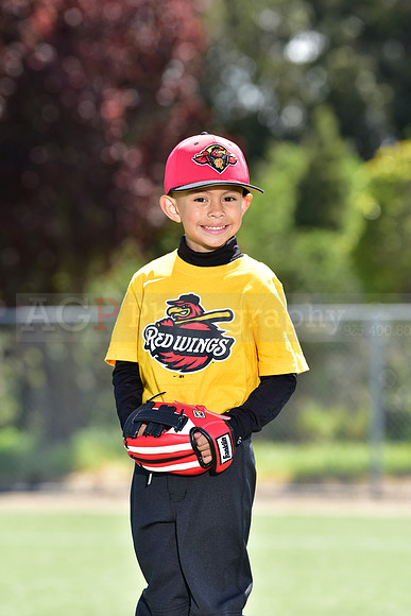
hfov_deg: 6.9
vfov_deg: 10.3
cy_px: 308
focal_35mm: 200
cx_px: 206
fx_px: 3423
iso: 80
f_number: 5
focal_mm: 200
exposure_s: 1/200
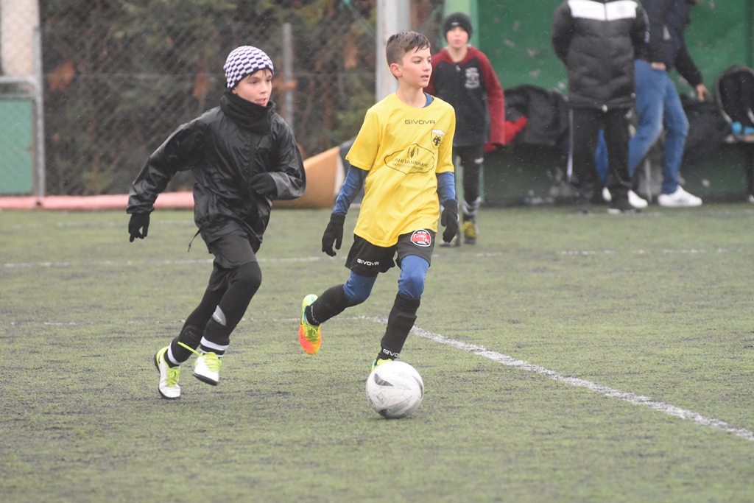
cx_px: 377
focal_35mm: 300
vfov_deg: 4.6
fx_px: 6284
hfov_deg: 6.9
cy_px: 252
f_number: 4
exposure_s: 1/500
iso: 3200
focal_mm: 200
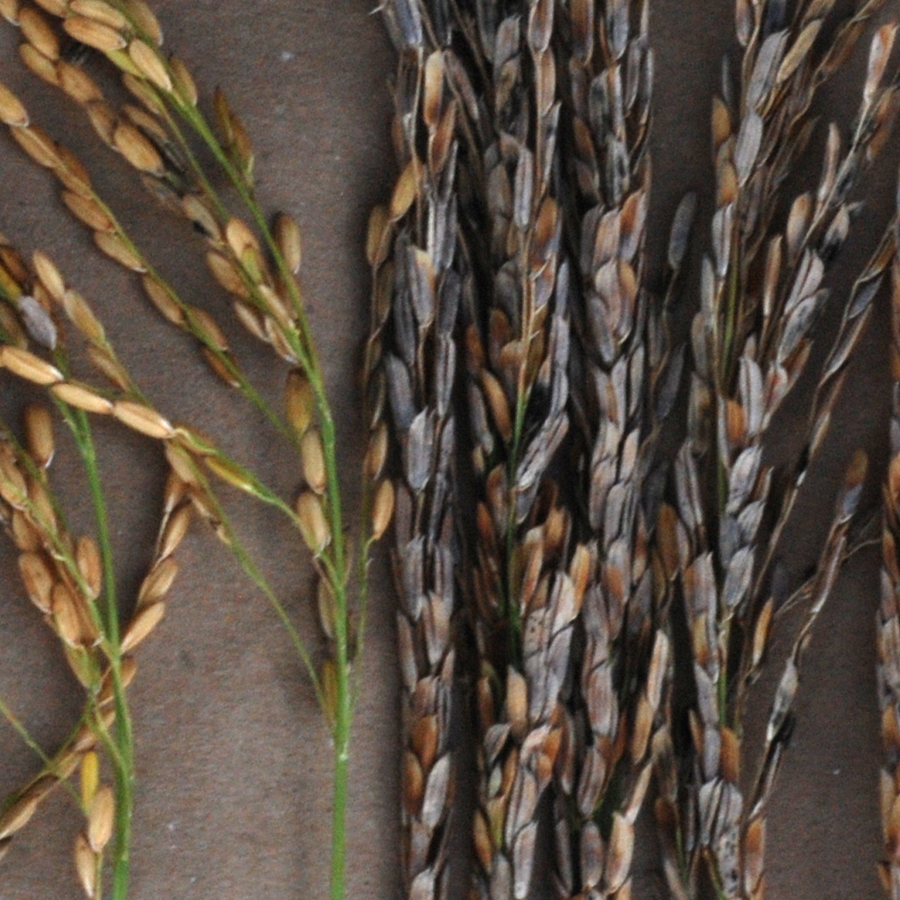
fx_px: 8266
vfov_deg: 6.2
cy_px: 310
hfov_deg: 6.2
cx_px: 195
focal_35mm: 281
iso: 400
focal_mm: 60
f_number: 36
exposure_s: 1/60
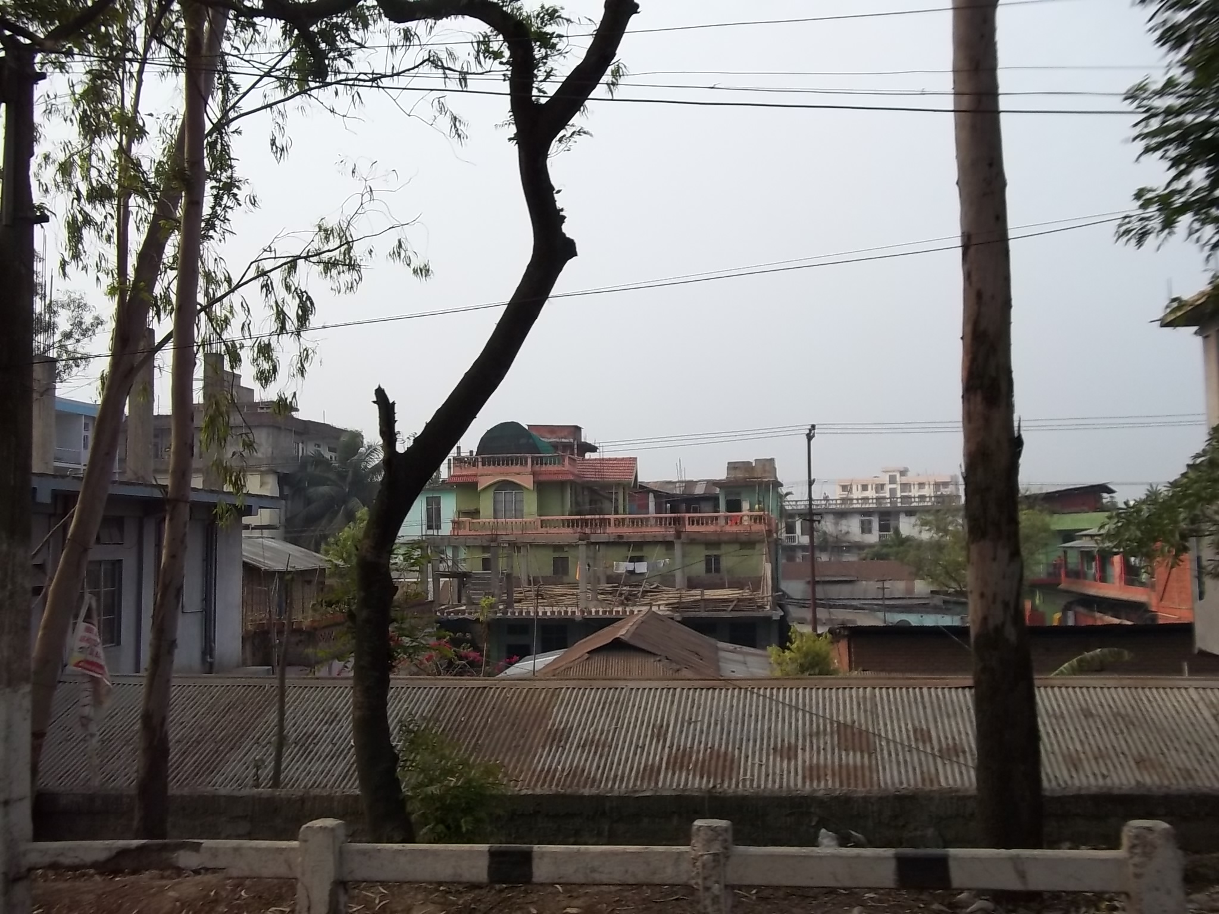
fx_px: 1127
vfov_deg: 44.2
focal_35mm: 32
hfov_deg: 56.8
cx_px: 610
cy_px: 457
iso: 80
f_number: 2.9
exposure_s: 1/800
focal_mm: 5.7
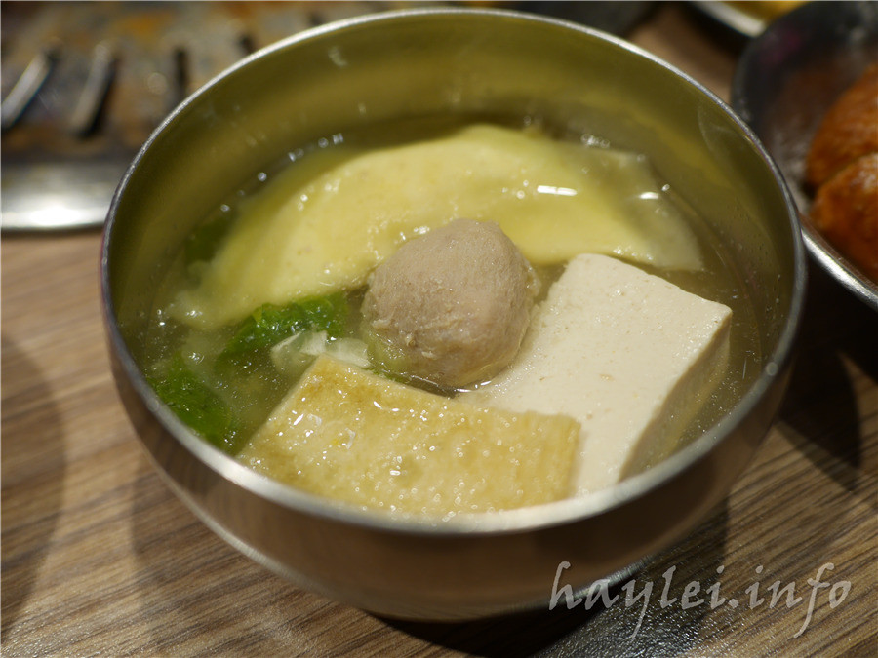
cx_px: 439
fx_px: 761
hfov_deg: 60.0
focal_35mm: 30
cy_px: 329
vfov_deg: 46.8
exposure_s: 1/200
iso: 200
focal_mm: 15
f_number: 2.2
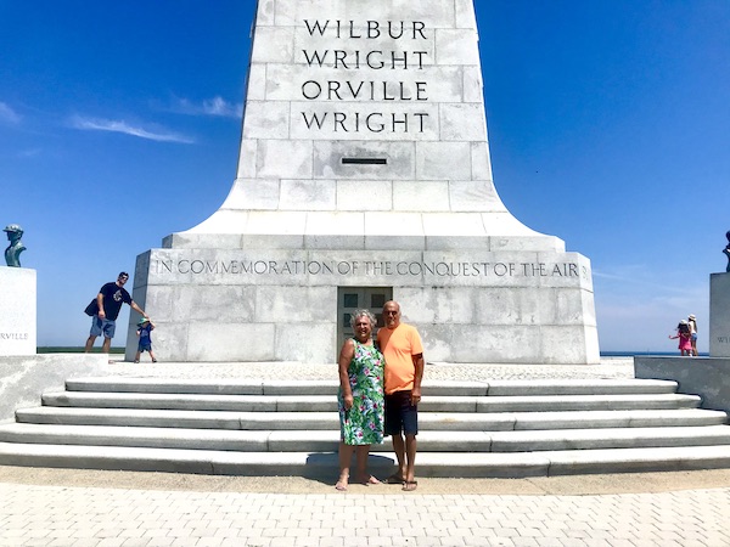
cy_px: 274
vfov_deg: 49.7
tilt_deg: +6.8
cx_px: 365
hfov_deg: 63.4
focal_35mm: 28
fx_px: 590
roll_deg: -0.8
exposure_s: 1/5988
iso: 20
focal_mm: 3.99
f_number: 1.8
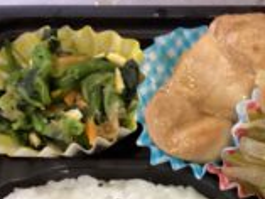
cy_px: 225
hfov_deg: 25.6
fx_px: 567
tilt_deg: -74.9
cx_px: 232
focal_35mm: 74
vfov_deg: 19.0
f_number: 2.4
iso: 200
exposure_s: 1/60
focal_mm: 3.3
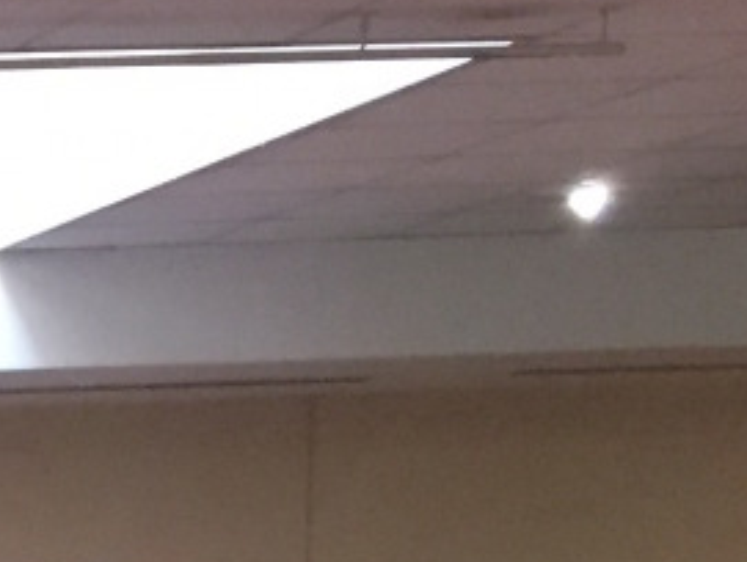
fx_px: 3695
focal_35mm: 171
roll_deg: +1.4
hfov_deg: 10.1
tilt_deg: -9.4
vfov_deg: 8.0
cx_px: -1058
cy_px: 1369
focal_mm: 4.15
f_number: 2.2
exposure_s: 1/33
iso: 250
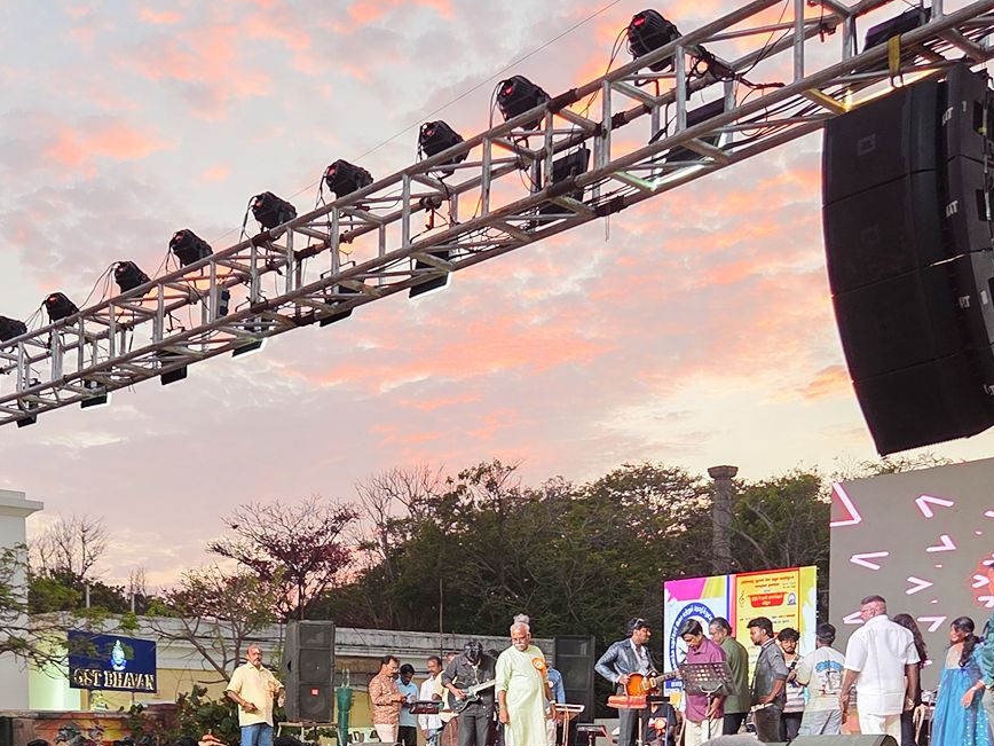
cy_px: 777
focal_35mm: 53
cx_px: 393
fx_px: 1522
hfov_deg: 36.0
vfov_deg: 25.9
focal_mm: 5.4
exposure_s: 1/100
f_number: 1.8
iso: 64
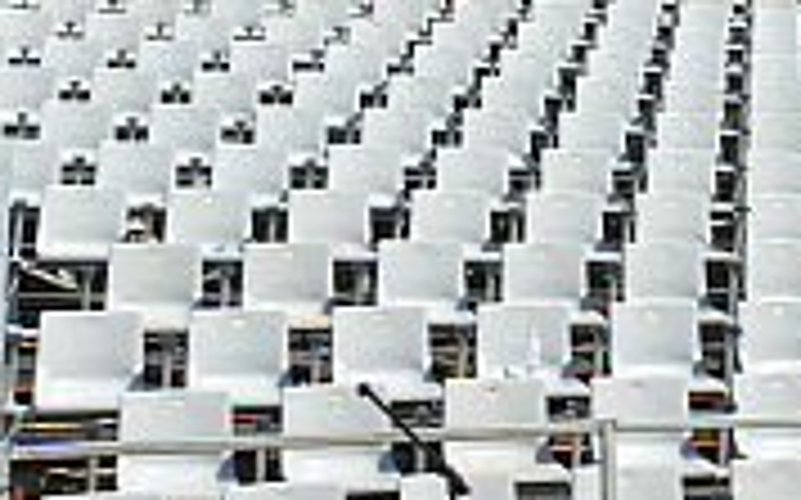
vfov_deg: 13.4
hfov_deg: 20.9
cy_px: -149
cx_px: 909
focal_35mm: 94
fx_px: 2051
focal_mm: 7.4
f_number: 6.3
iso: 100
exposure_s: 1/400
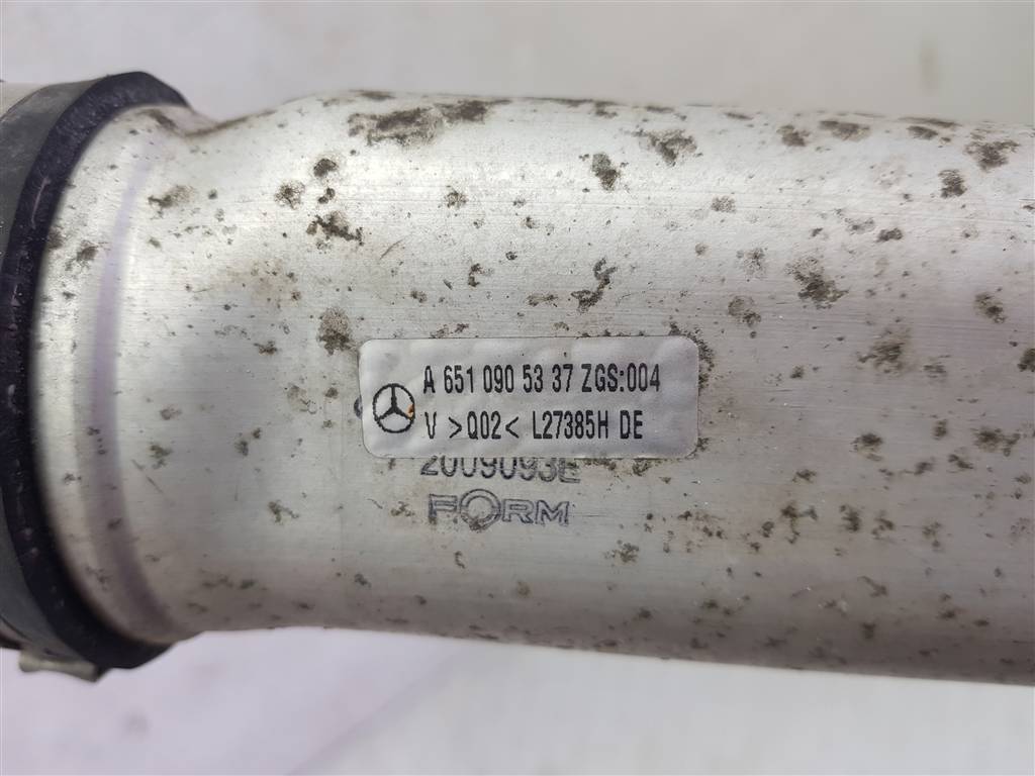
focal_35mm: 26
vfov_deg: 53.1
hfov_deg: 67.3
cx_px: 518
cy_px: 388
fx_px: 777
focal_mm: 4.2
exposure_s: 1/100
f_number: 1.7
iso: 50
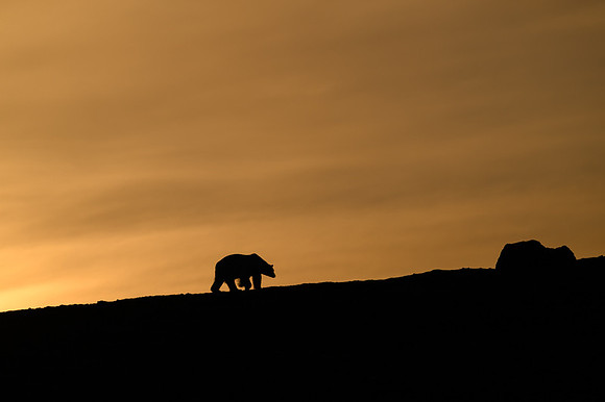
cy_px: 201
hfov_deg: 3.7
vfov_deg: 2.5
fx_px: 9405
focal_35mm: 560
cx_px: 302
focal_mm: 560
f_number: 6.3
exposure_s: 1/3200
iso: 80
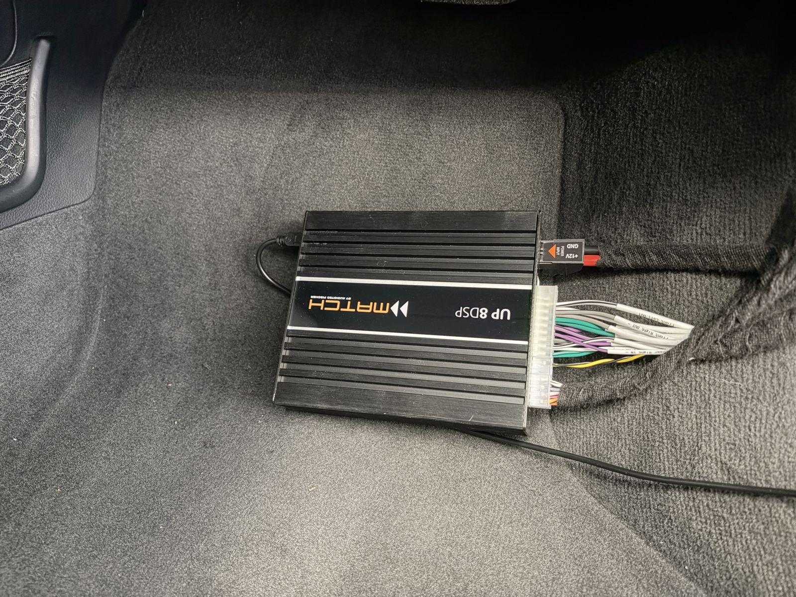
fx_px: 598
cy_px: 298
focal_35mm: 26
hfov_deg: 67.3
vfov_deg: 53.1
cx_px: 398
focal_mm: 5.96
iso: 1000
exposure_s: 1/23
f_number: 1.6
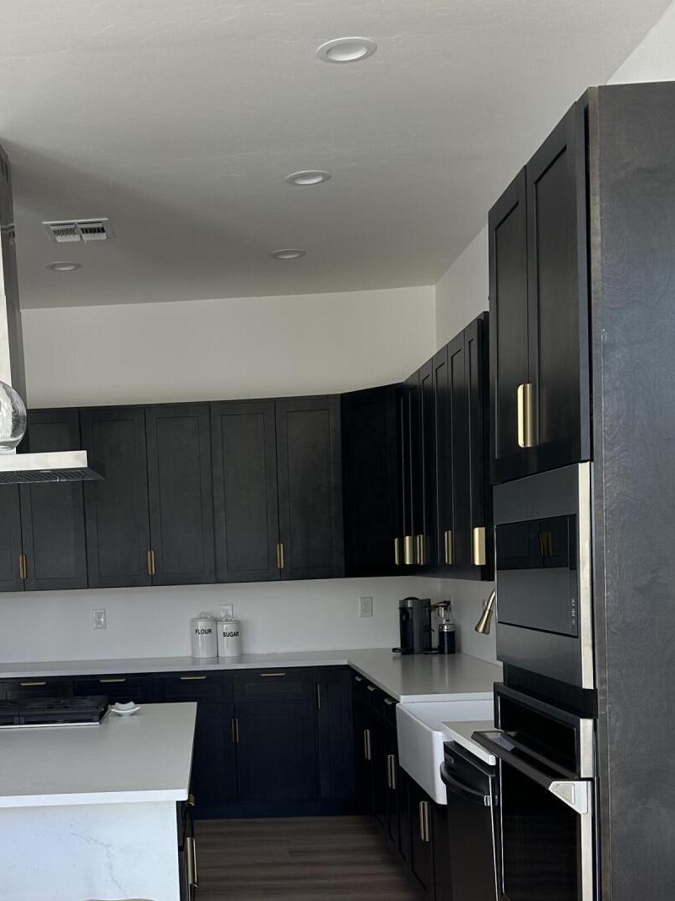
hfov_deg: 31.6
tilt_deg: -2.8
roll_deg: +1.9
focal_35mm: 45
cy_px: 638
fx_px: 1170
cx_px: 171
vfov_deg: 41.2
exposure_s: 1/319
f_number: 1.78
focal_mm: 6.86
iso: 80
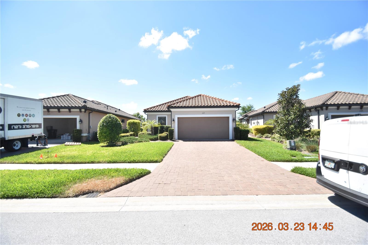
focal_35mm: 15
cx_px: 184
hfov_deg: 100.4
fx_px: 153
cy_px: 122
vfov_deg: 77.3
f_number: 3.5
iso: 800
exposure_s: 1/4000
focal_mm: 10
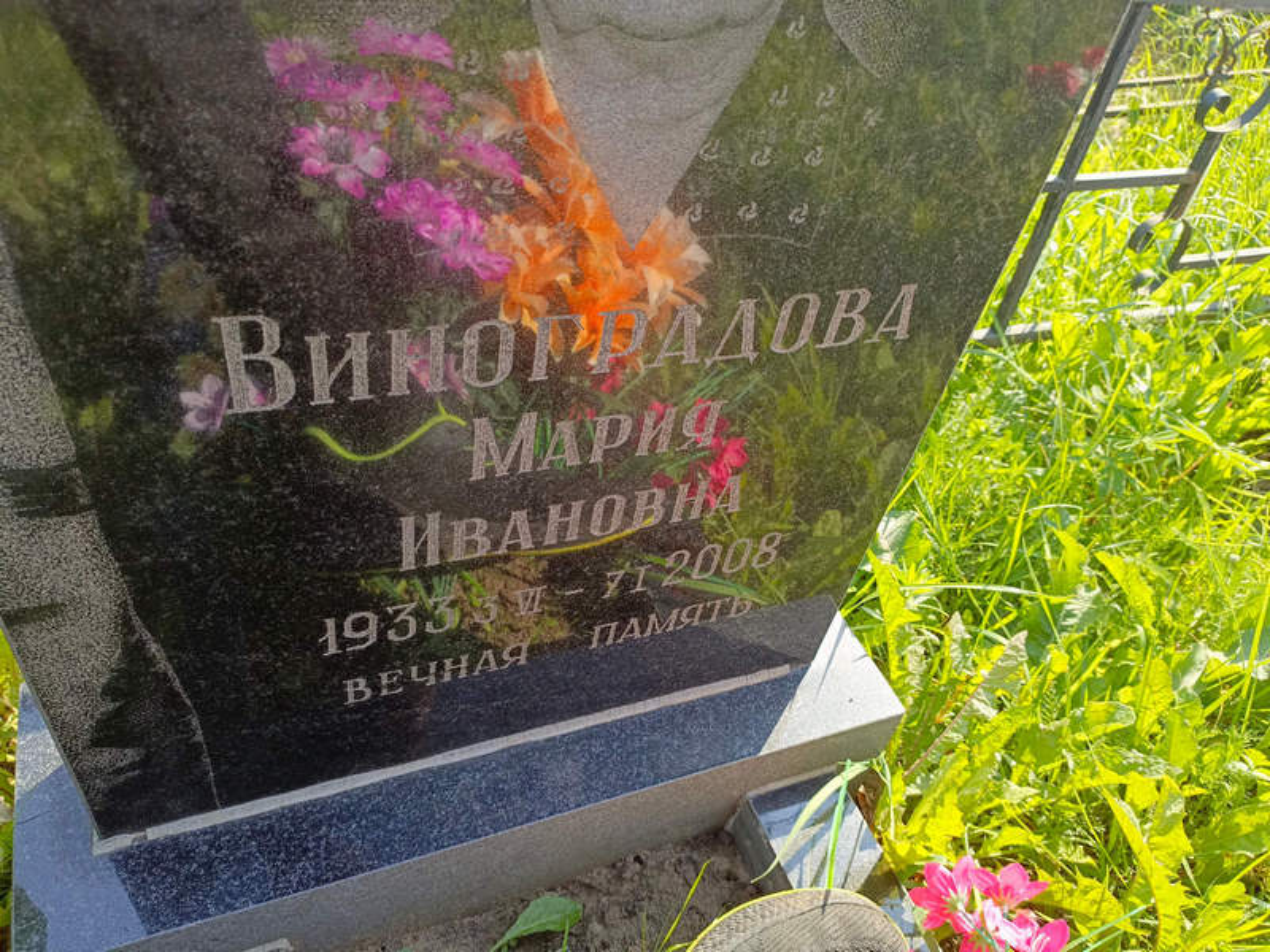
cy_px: 476
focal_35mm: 25
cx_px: 635
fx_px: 917
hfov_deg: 69.4
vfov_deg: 54.9
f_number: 1.69
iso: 101
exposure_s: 1/229
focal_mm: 4.76
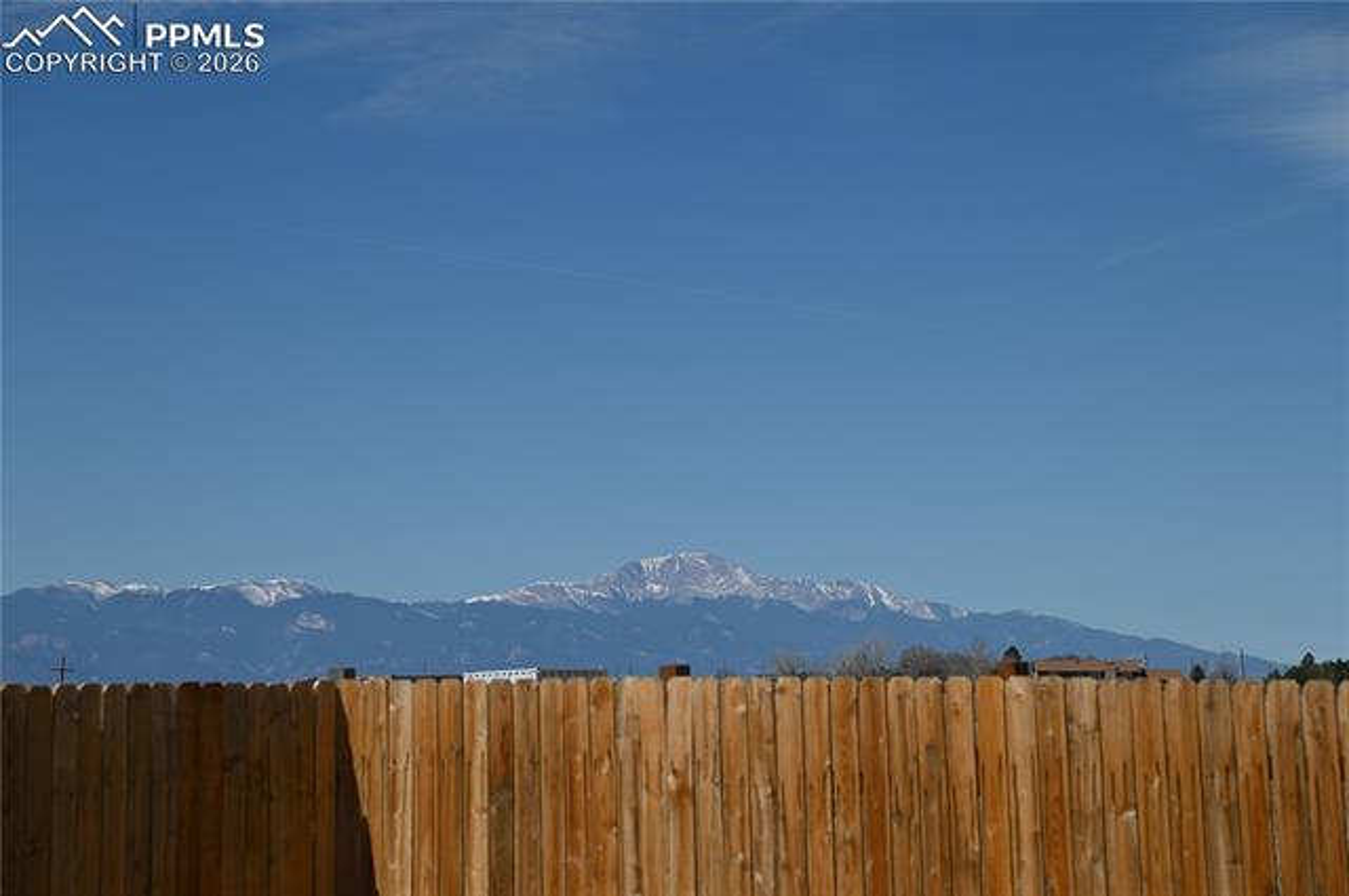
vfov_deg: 11.4
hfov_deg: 17.1
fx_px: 4491
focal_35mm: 120
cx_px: 674
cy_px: 448
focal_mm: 120
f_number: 8
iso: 100
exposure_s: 1/800
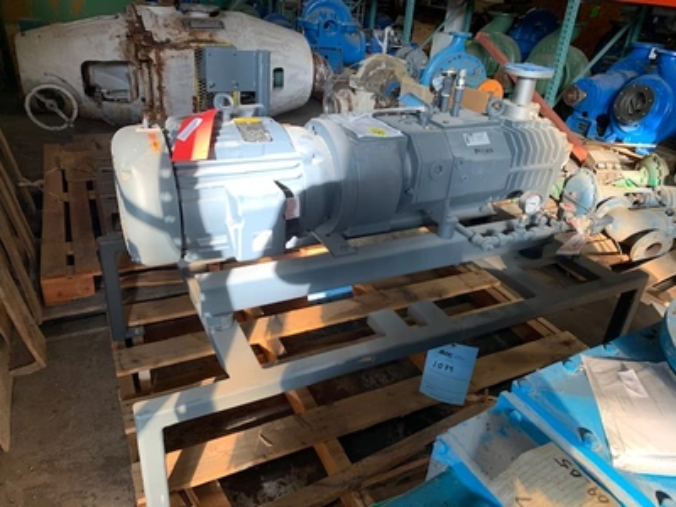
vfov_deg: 53.1
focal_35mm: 26
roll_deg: -4.7
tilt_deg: -26.0
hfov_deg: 67.3
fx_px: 508
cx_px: 338
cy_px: 254
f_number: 1.8
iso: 80
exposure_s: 1/121
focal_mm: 4.25
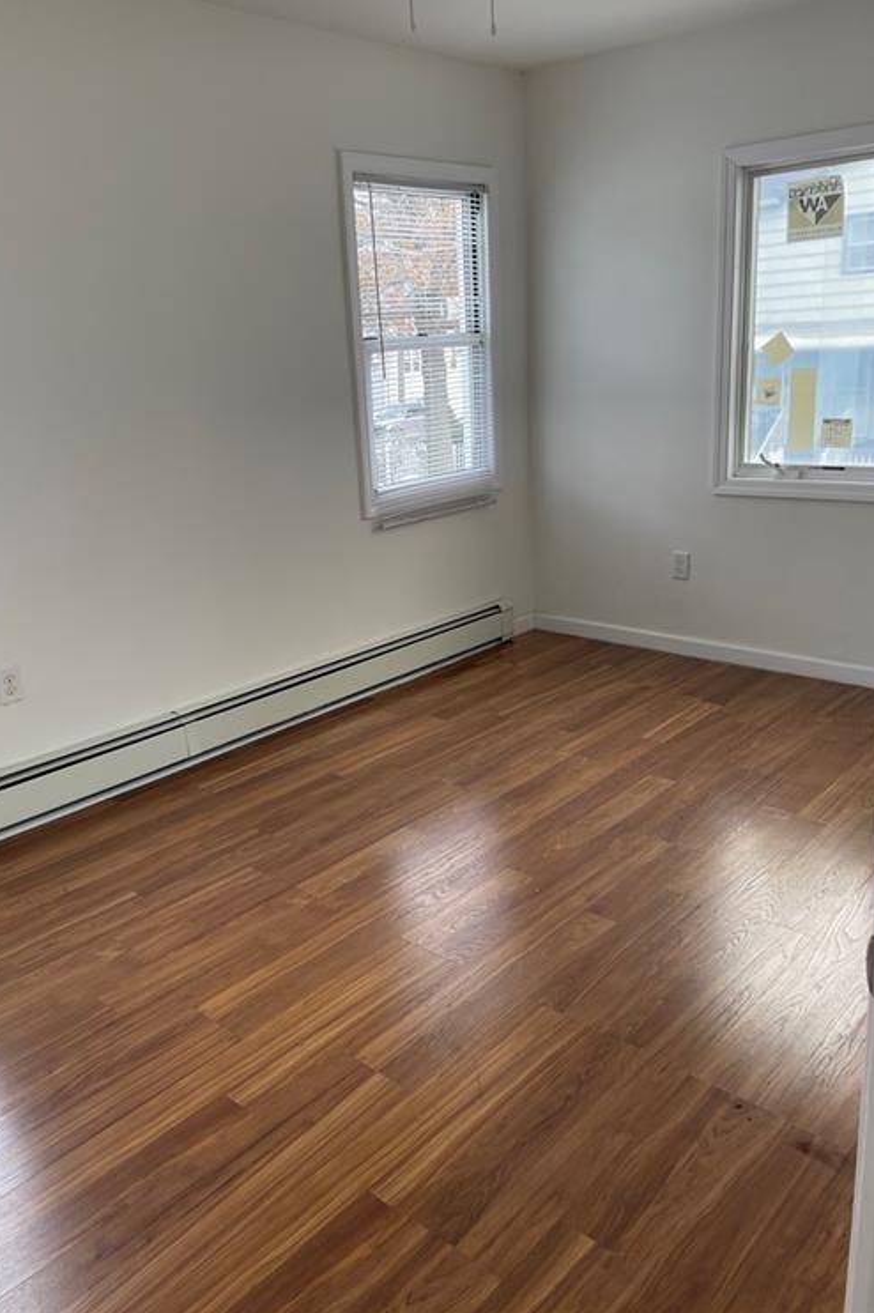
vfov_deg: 65.5
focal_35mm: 28
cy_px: 637
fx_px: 1021
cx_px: 414
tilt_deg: -15.7
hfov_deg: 46.3
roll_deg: +3.2
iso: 32
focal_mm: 4.2
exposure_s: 1/157
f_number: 1.6
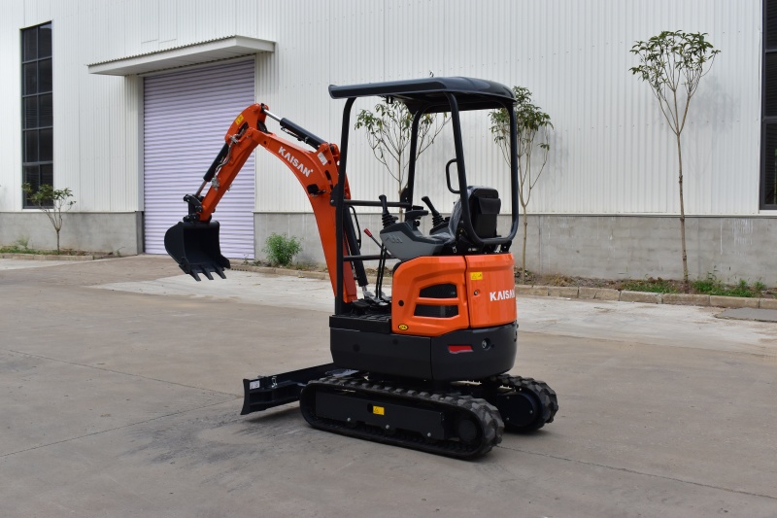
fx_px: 809
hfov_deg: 51.3
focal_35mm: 38
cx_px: 388
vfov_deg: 35.5
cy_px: 259
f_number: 11
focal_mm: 25
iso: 500
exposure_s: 1/500
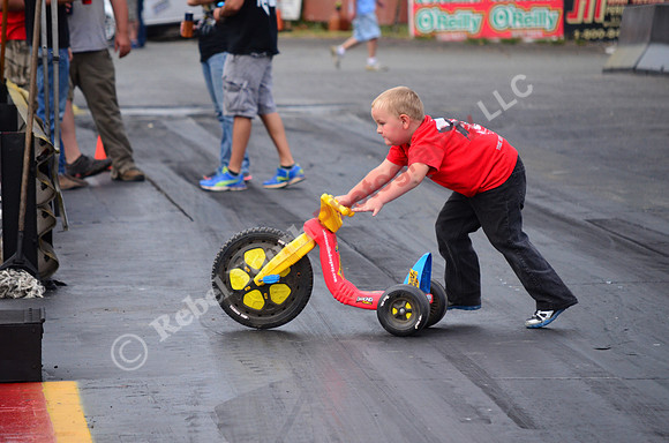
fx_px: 5006
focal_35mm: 270
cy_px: 222
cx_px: 334
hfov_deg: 7.6
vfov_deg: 5.1
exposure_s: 1/1250
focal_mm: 180
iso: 1000
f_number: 5.6
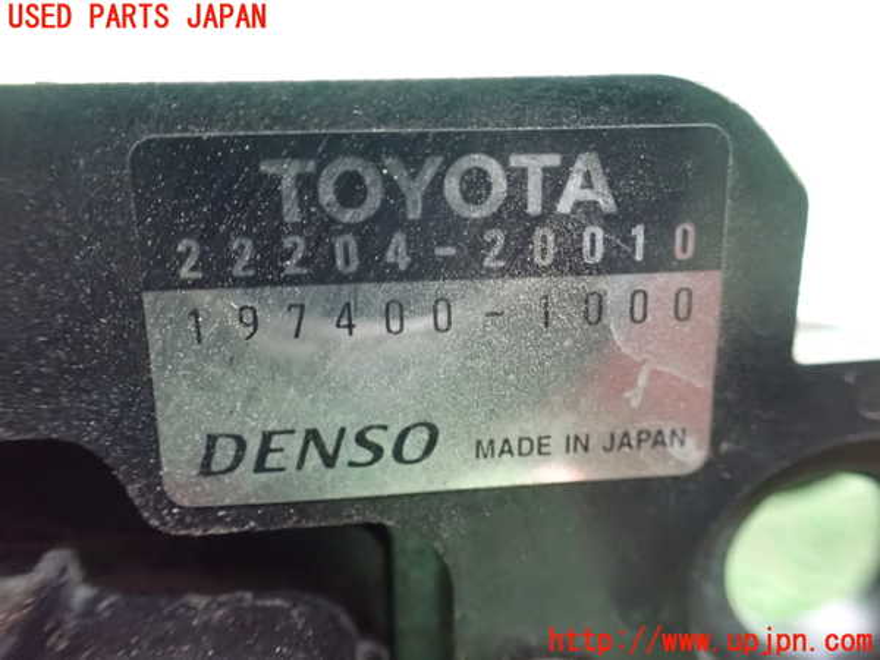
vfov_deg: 46.8
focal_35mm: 30
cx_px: 440
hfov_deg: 60.0
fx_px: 763
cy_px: 330
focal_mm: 5.4
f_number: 2.3
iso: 1600
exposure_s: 1/20
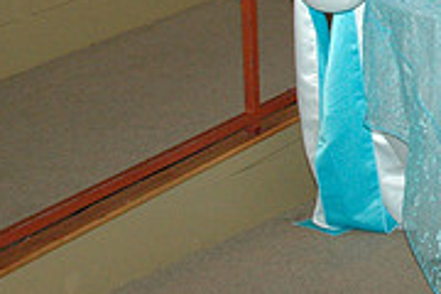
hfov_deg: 14.0
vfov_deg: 9.8
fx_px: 1654
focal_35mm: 135
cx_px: 701
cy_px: -167
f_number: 5.6
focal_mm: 28
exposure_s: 1/60
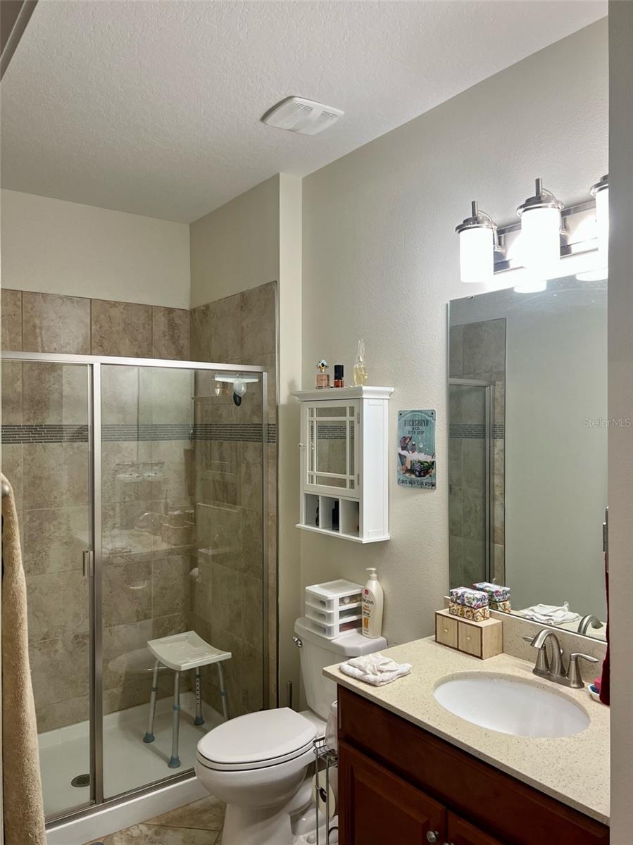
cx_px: 316
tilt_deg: +0.7
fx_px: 634
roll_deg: -0.4
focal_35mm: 26
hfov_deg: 53.0
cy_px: 422
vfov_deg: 67.3
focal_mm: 5.7
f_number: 1.5
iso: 125
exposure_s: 1/120
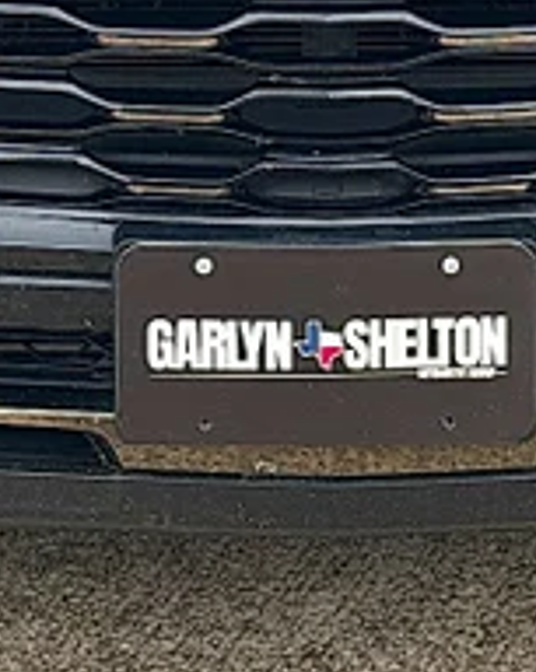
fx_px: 3399
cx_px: 308
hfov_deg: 9.0
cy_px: -177
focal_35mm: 171
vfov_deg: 11.1
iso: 64
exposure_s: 1/990
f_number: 1.78
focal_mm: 6.86
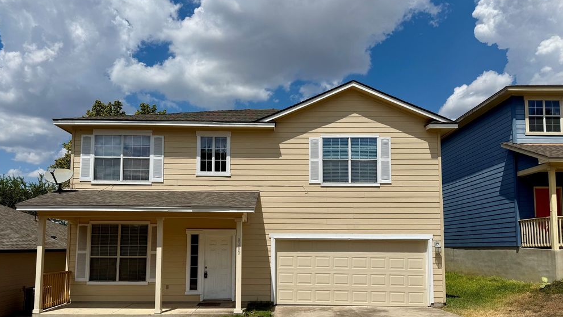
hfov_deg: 69.8
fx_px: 403
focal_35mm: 27
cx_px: 273
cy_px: 210
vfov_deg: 42.3
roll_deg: -0.7
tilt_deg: +5.2
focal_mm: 6.76
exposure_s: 1/11905
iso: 80
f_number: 1.78
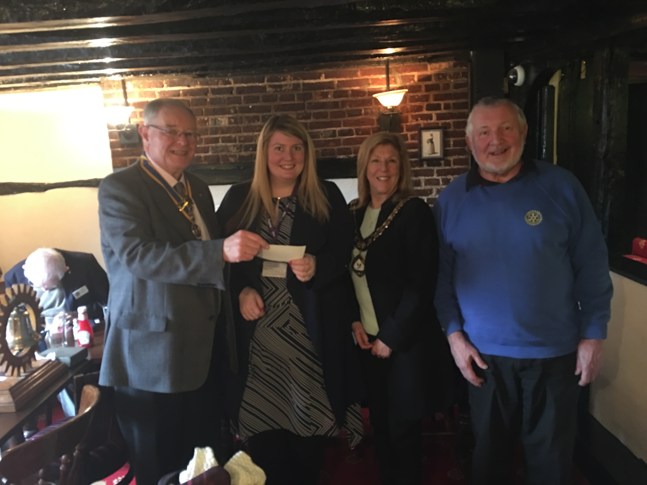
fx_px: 542
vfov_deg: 48.2
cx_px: 324
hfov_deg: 61.7
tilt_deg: -8.7
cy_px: 242
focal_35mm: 29
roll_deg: +1.6
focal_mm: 4.15
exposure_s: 1/4
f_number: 2.2
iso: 100
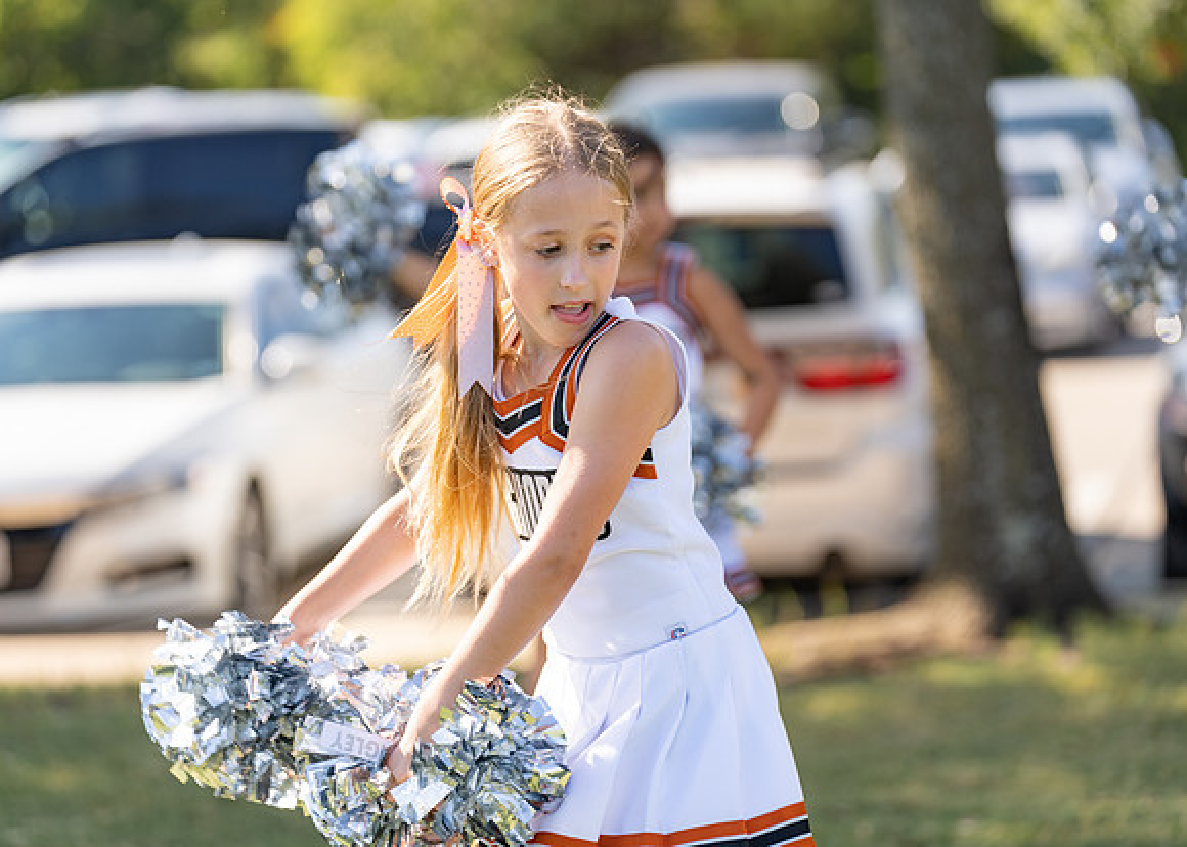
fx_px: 4508
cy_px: 424
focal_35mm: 134
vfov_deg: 10.7
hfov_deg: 15.0
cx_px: 594
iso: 160
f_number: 2.8
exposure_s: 1/1000
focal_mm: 126
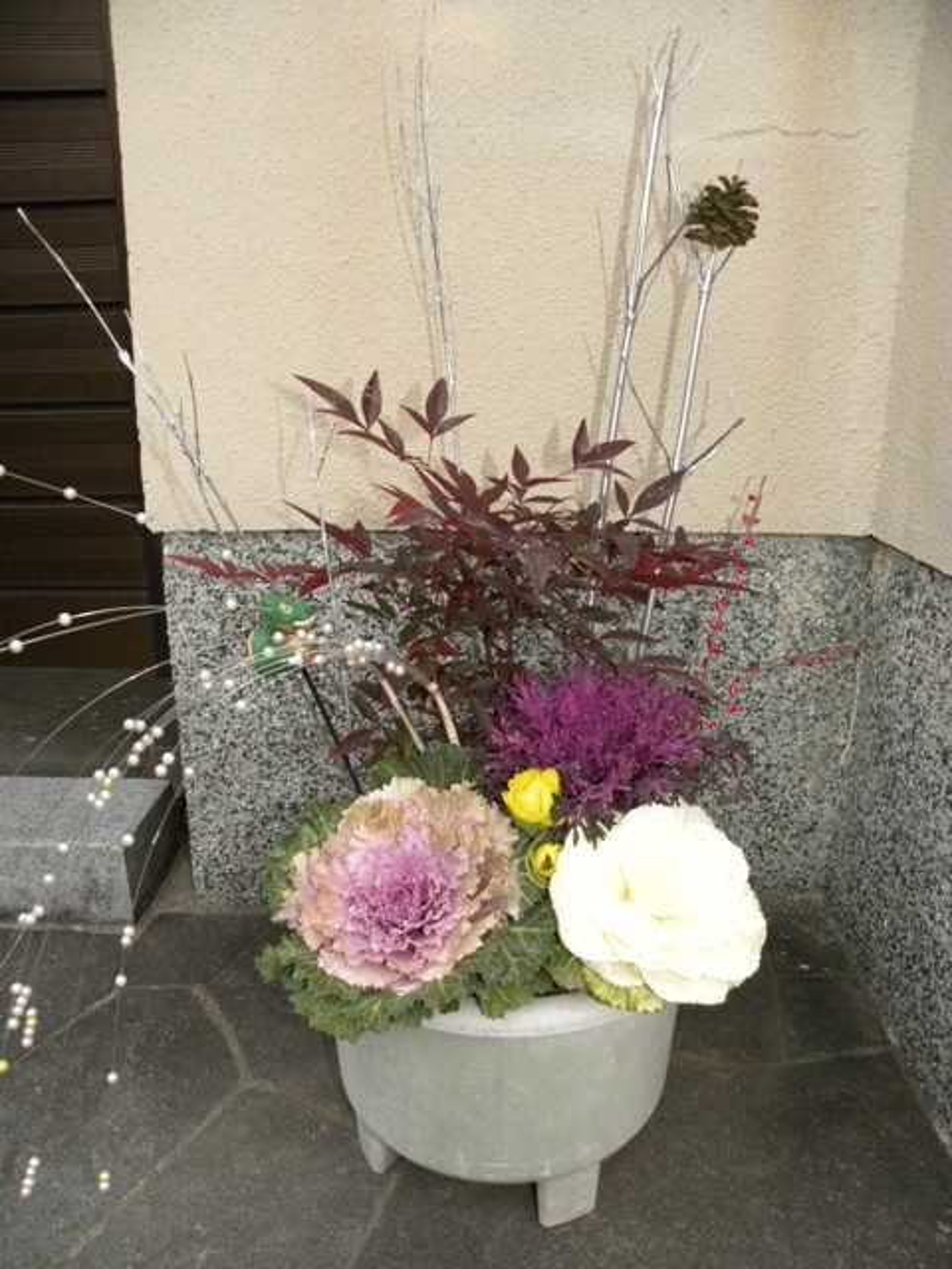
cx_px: 476
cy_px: 634
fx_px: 953
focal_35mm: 26
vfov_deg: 67.3
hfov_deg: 53.1
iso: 400
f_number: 2.8
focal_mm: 4.6
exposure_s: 1/35
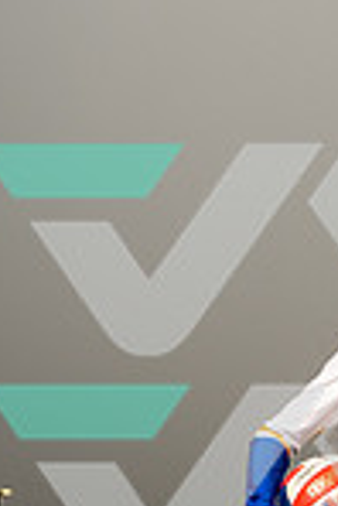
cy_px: 492
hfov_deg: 14.6
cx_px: 488
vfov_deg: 22.3
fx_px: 1236
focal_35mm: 88
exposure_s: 1/250
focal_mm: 29
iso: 500
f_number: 9
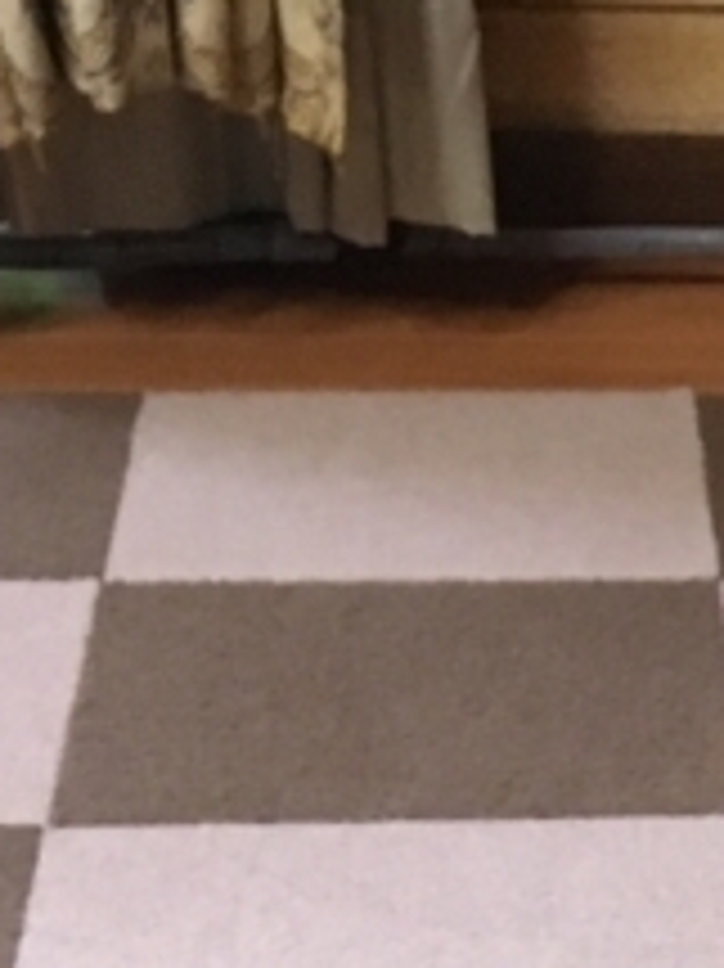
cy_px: 1882
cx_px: 1372
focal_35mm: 138
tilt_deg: -37.3
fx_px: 3852
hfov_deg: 10.1
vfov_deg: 12.7
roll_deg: -4.1
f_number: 2.2
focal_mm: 4.15
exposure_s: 1/30
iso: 160
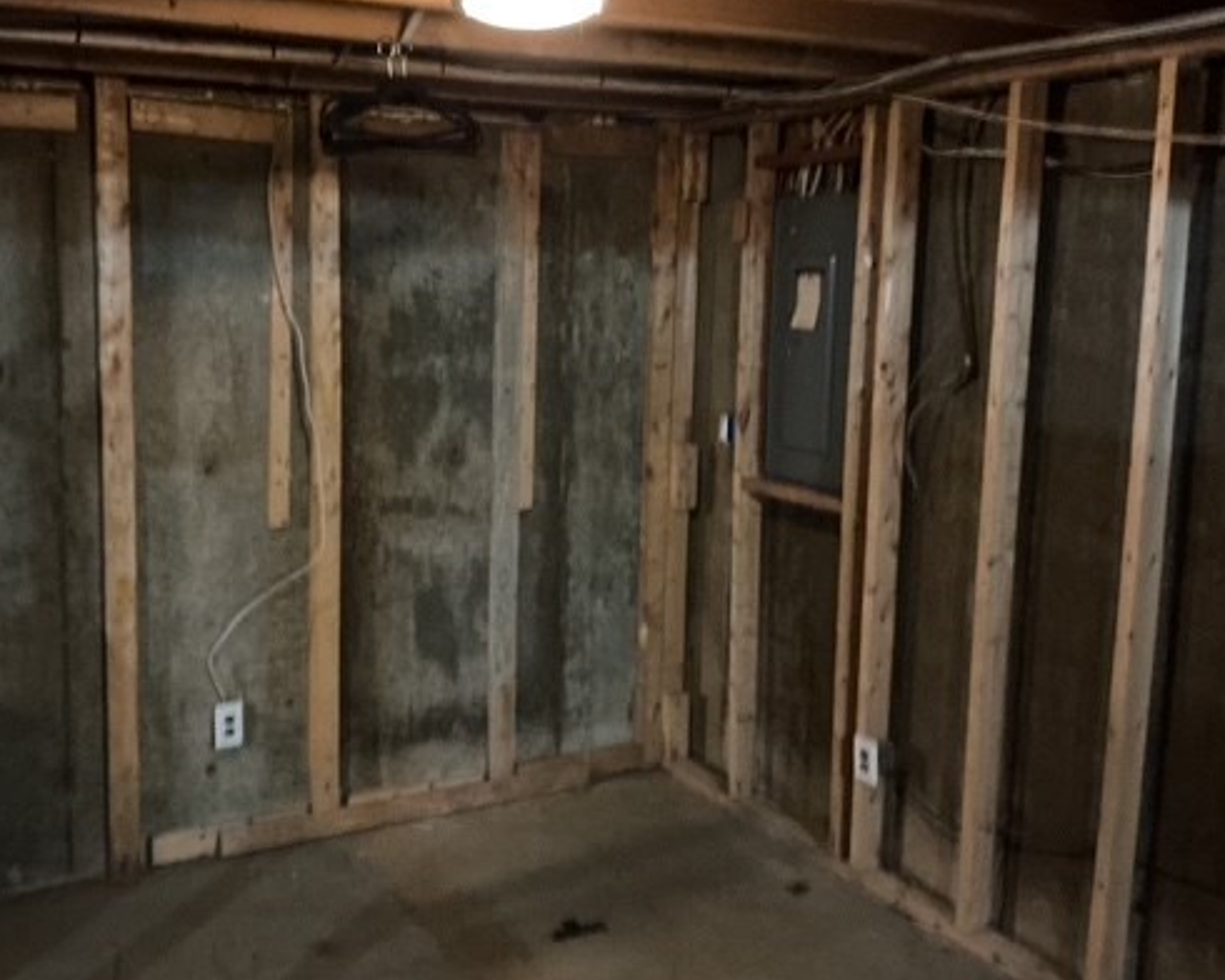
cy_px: 462
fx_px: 1341
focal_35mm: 37
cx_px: 492
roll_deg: -0.9
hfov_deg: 48.8
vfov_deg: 40.1
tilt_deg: -6.5
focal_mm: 3
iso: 640
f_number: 1.8
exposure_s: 1/15
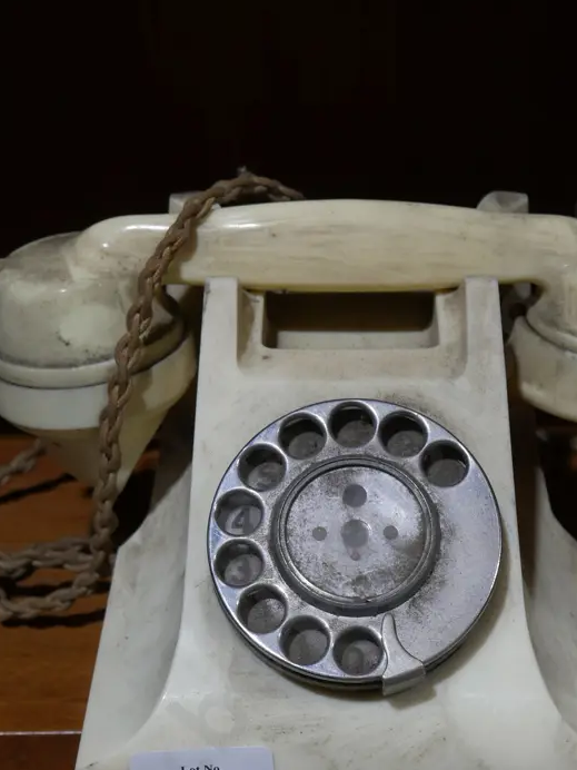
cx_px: 387
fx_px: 1578
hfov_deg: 20.6
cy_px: 495
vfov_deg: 27.3
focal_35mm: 71
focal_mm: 24
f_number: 5.2
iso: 320
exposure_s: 1/60
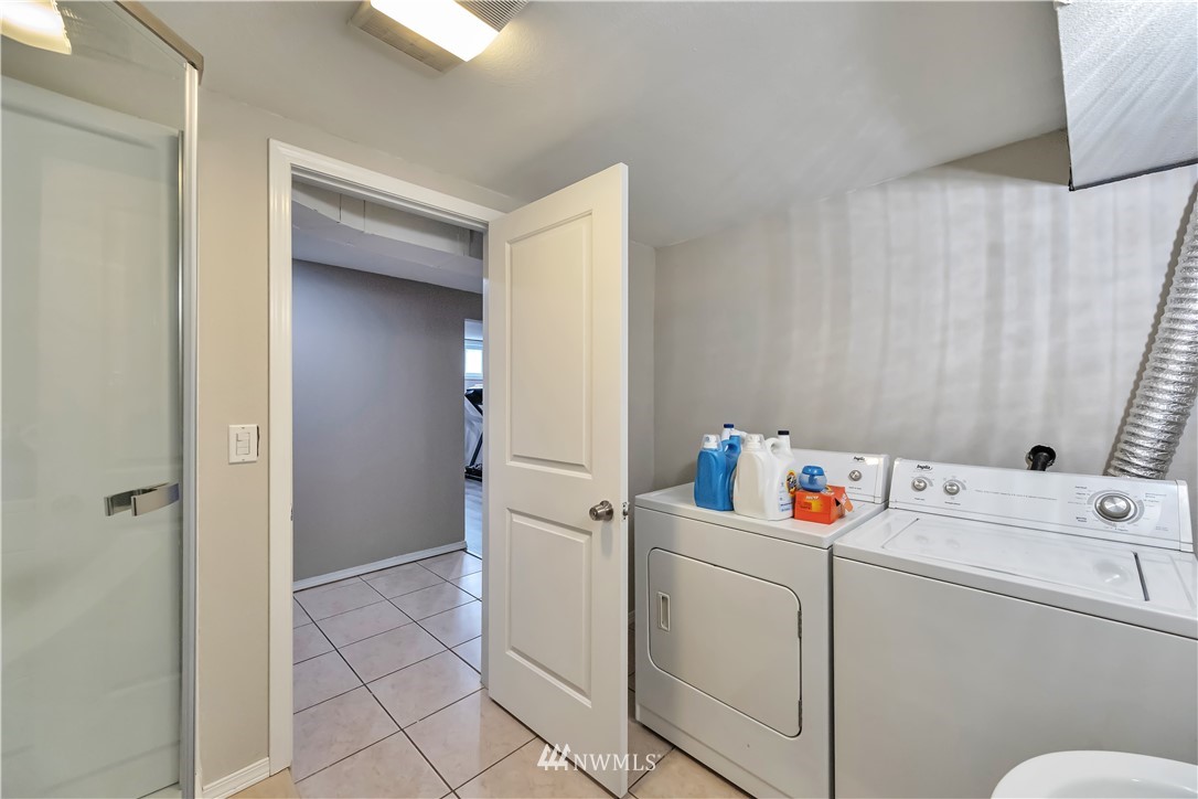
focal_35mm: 14
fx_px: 466
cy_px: 400
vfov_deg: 81.2
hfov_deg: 104.3
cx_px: 599
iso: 2000
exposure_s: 1/15
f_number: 8
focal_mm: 9.2
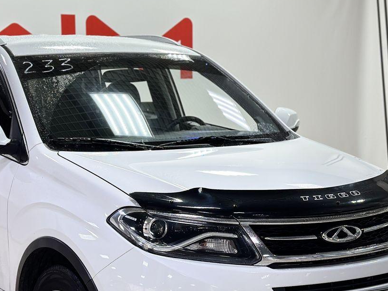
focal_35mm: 85
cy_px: 213
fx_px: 953
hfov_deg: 23.0
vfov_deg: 17.3
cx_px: 148
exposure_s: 1/100
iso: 80
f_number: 1.78
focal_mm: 6.86
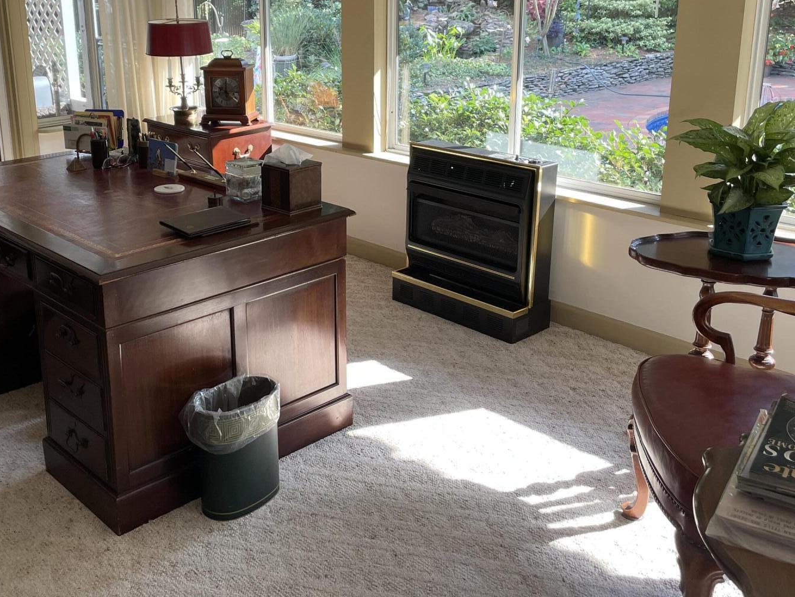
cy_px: 204
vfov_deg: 36.5
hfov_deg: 47.5
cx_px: 304
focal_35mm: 39
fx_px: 896
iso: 100
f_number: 1.6
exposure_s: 1/121
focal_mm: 4.2
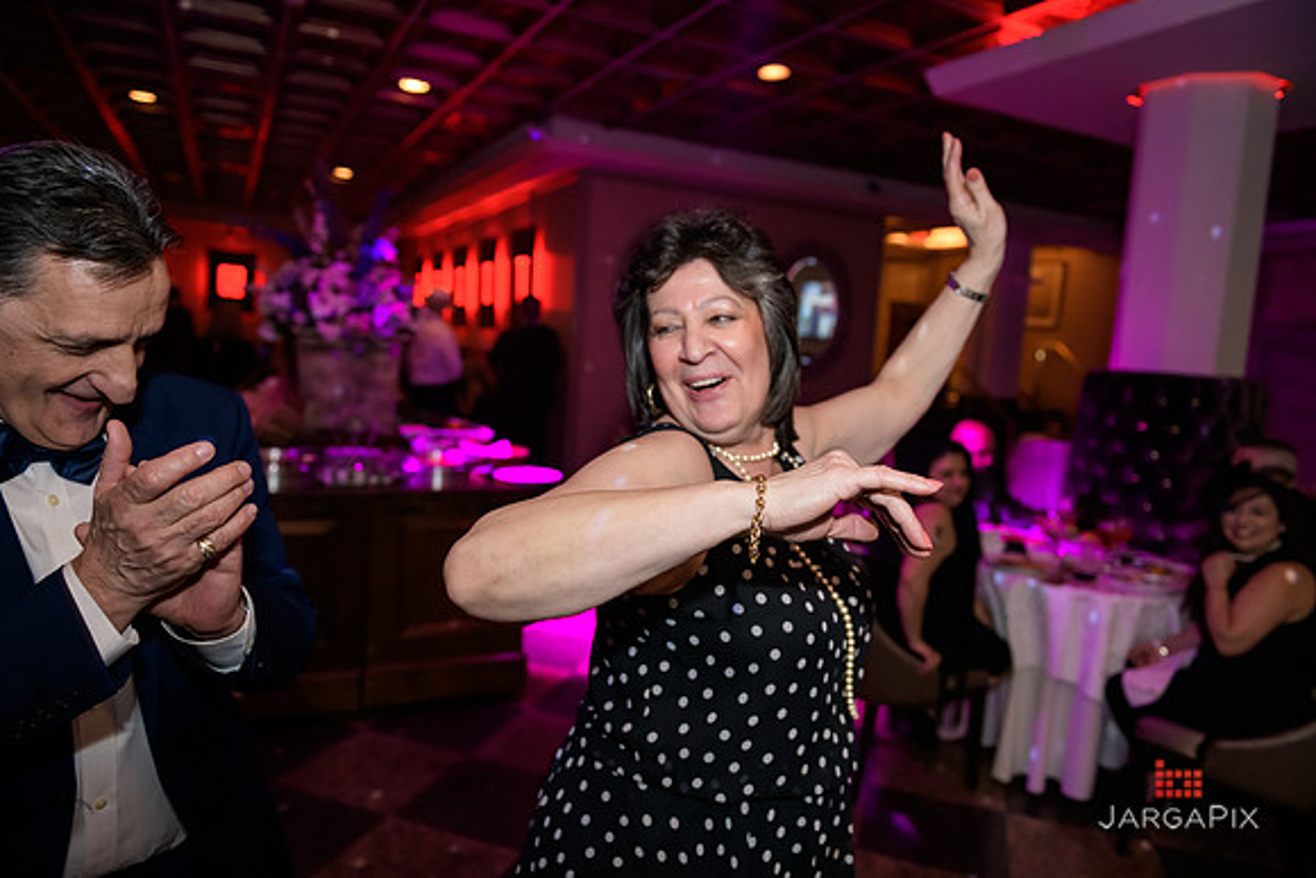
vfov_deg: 53.2
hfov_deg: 73.7
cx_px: 658
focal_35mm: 24
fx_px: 877
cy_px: 439
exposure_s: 1/125
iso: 1600
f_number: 3.2
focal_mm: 24
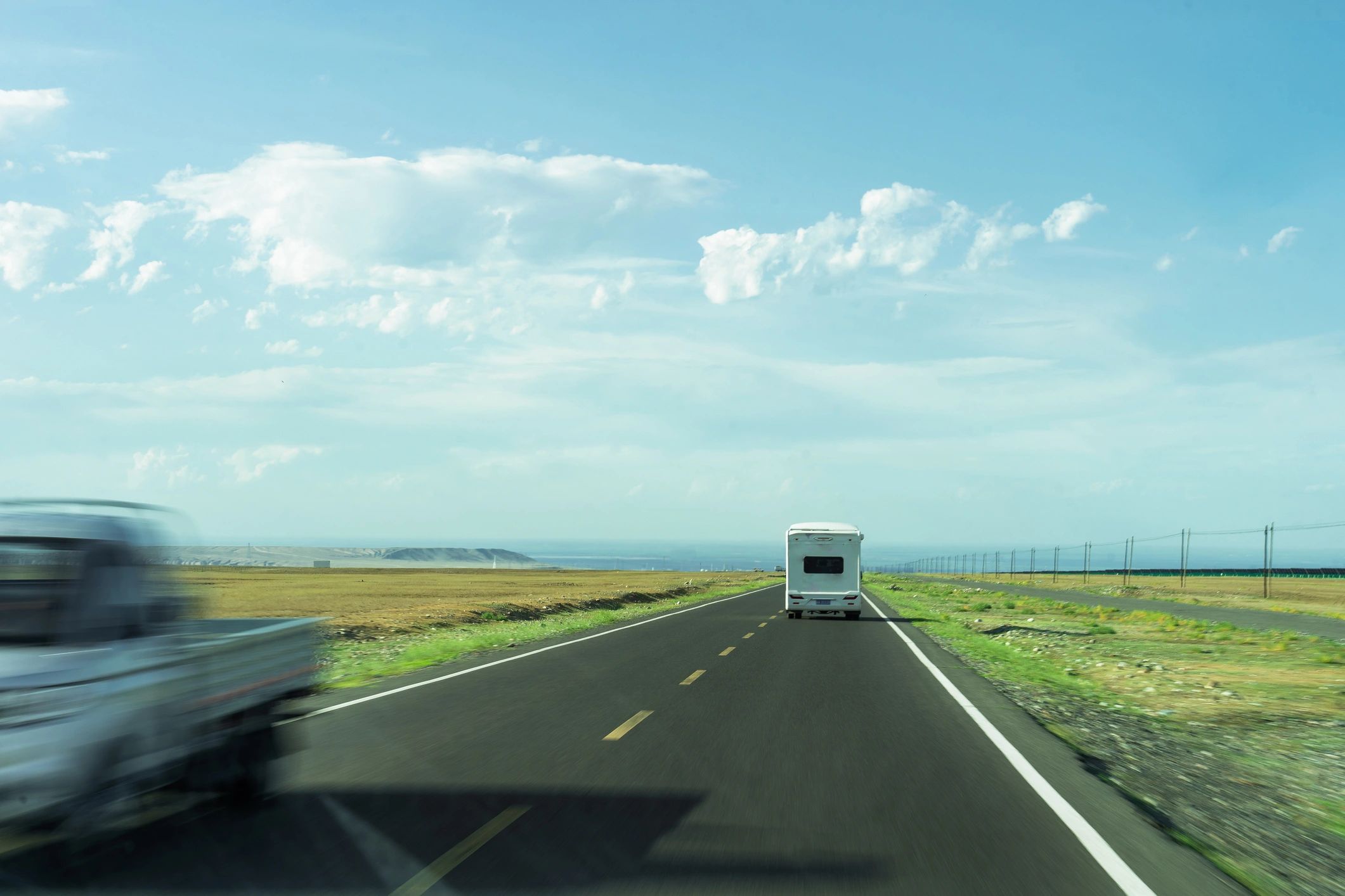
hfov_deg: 33.4
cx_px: 672
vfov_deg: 22.6
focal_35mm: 60
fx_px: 2241
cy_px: 448
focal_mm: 60
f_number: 13
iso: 80
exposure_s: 1/45
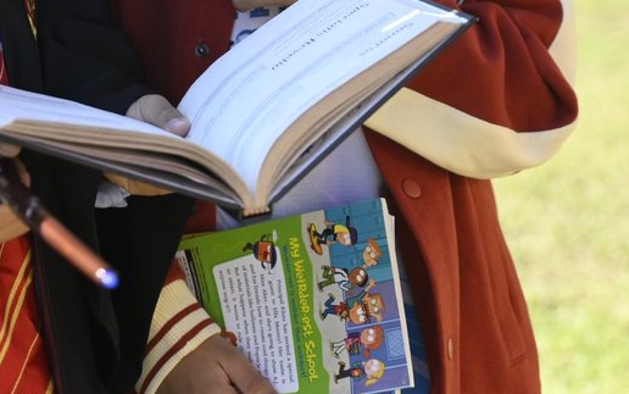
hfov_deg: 14.1
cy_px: -201
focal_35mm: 148
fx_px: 2538
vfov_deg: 8.7
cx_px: 289
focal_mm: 50
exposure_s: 1/8000
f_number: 2.8
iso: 1400
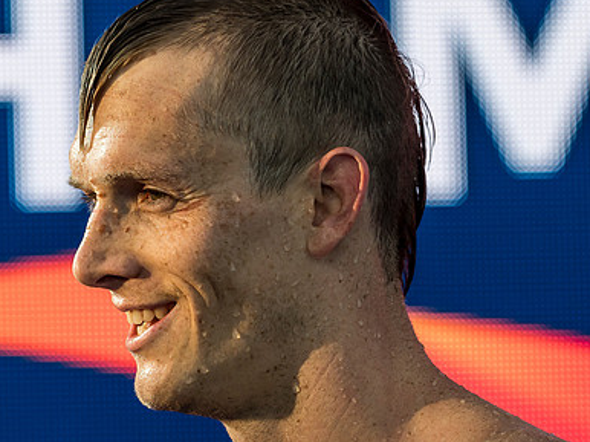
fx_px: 11821
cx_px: 178
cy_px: 224
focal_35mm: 694
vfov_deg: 2.1
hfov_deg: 2.9
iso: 320
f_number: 4
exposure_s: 1/1000
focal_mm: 200
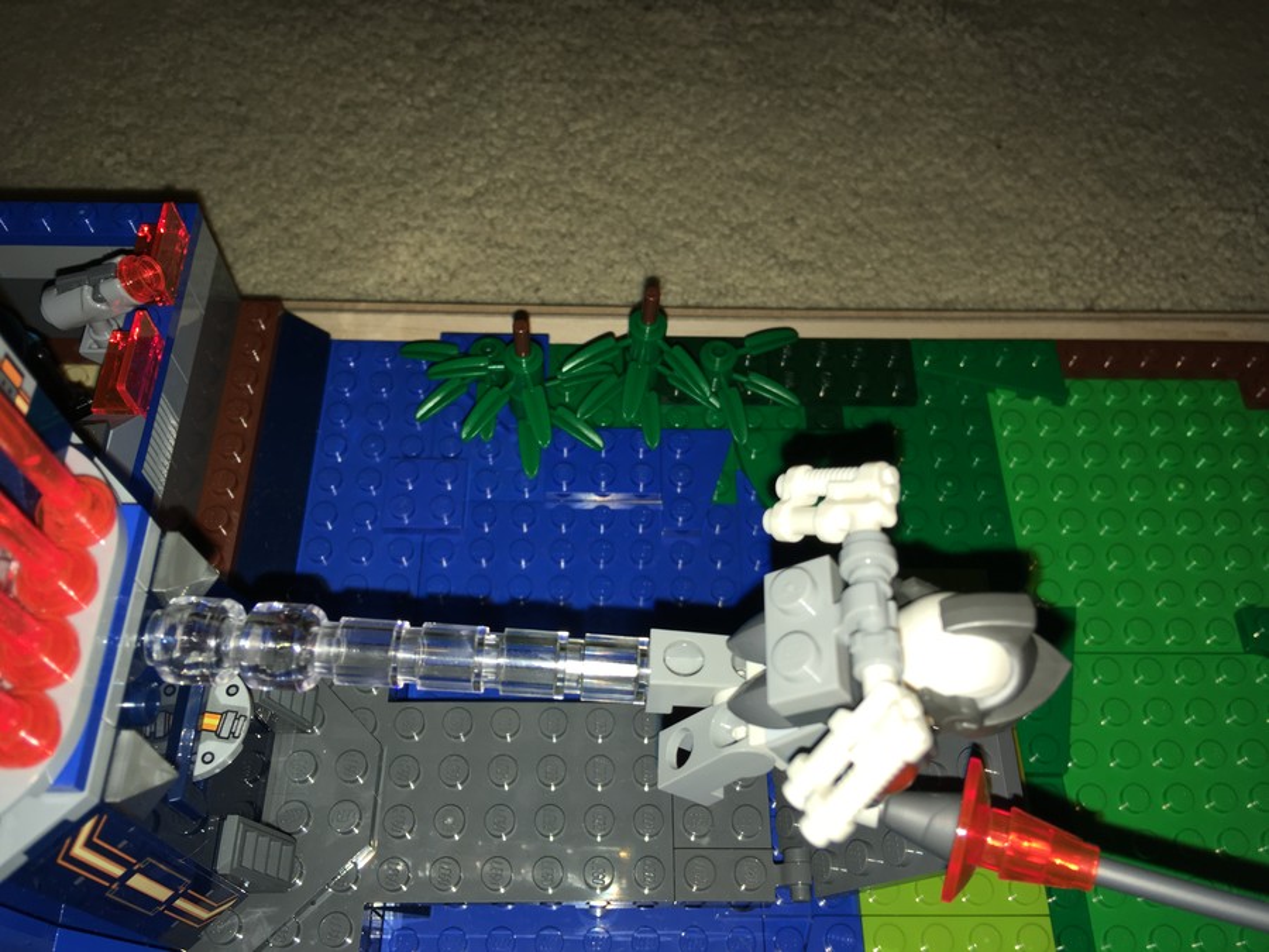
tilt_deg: -61.0
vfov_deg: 48.2
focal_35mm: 29
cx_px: 634
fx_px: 1063
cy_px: 476
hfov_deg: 61.7
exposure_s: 1/111
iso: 25
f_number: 2.2
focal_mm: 4.15
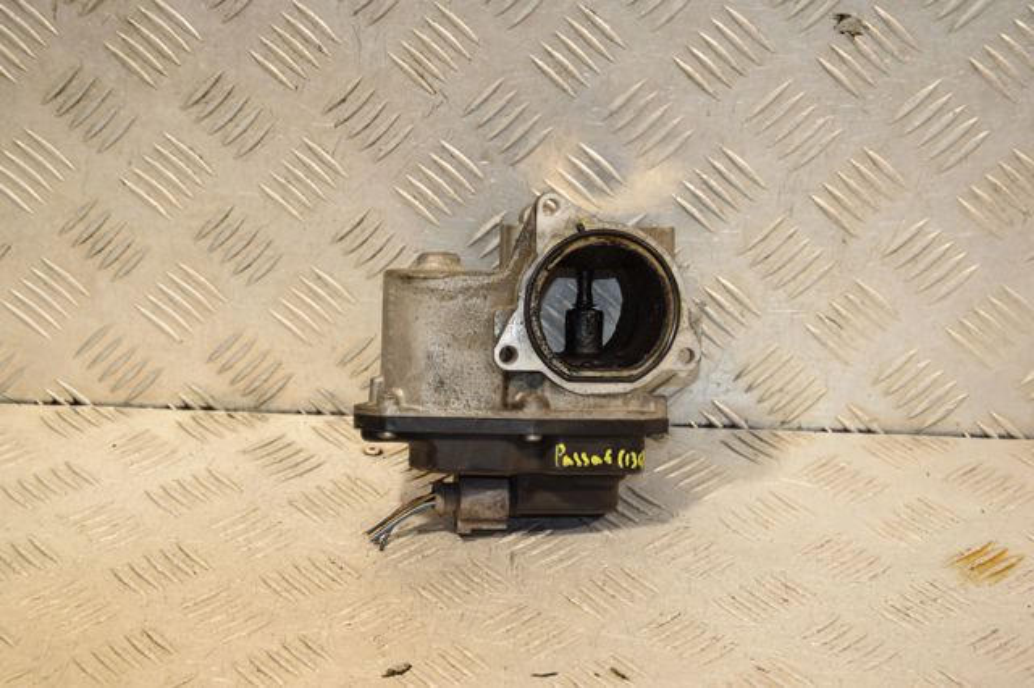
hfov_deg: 21.9
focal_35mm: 93
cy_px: 344
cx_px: 517
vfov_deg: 14.7
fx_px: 2670
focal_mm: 62
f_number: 7.1
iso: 800
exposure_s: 1/200
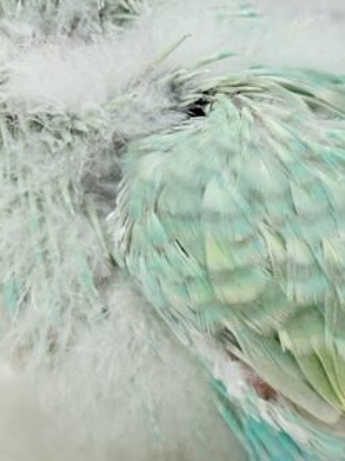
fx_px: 2488
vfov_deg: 10.5
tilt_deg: -8.9
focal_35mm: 187
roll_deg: +0.9
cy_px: 80
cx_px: 295
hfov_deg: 7.9
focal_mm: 5.96
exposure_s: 1/100
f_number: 1.6
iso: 64
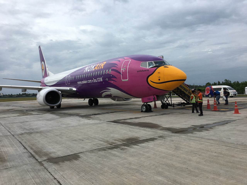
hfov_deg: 61.7
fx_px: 207
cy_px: 92
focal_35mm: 29
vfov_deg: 48.2
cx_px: 124
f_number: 2.2
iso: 25
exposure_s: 1/761
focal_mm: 4.15
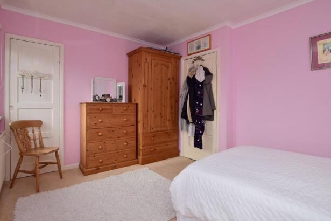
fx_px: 147
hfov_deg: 96.7
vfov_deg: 73.7
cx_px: 160
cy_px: 104
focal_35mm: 16
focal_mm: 10
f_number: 7.1
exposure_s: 1/200
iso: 200
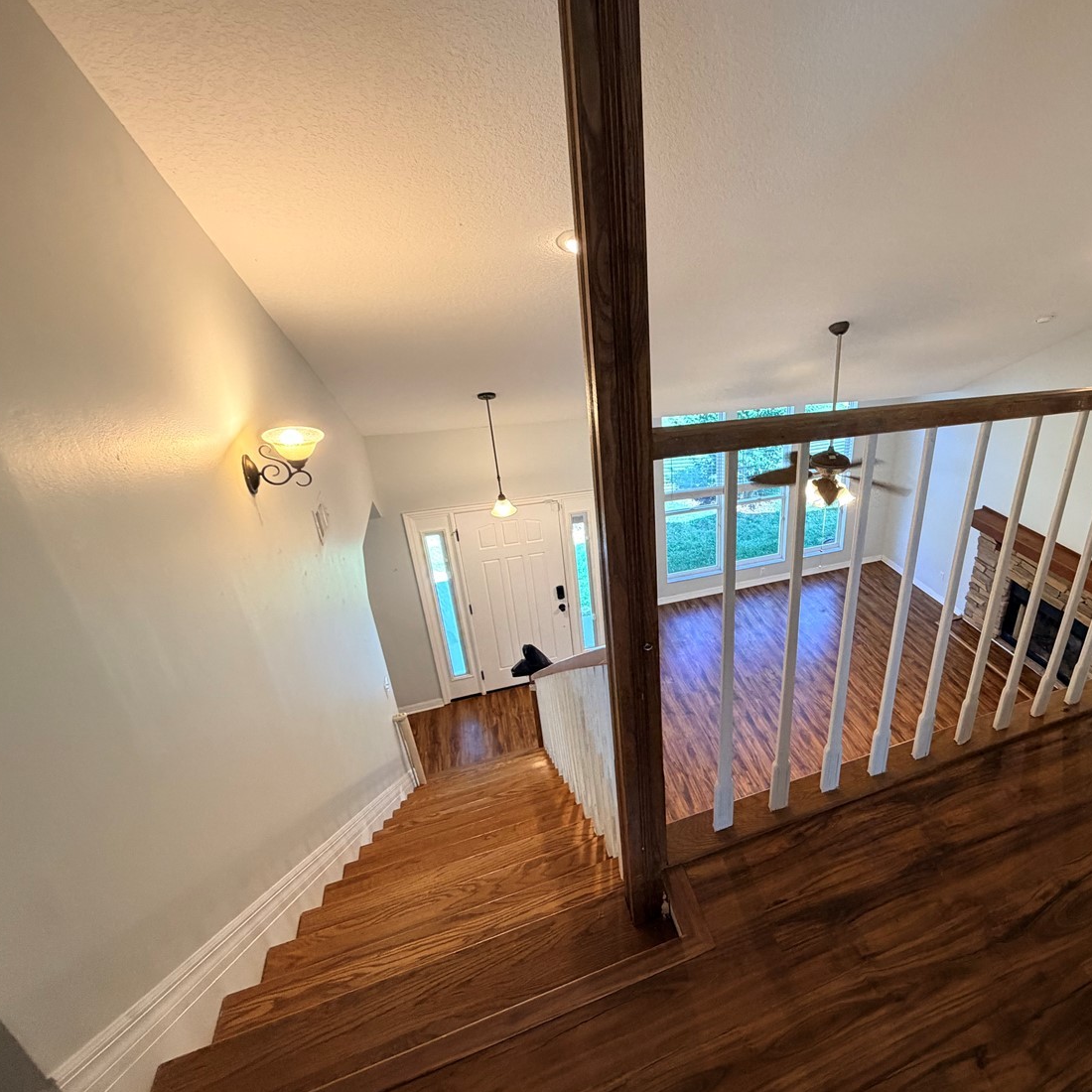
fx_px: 642
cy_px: 530
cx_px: 749
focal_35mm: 18
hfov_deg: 77.5
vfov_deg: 80.7
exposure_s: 1/60
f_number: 2.2
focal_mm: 2.22
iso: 320
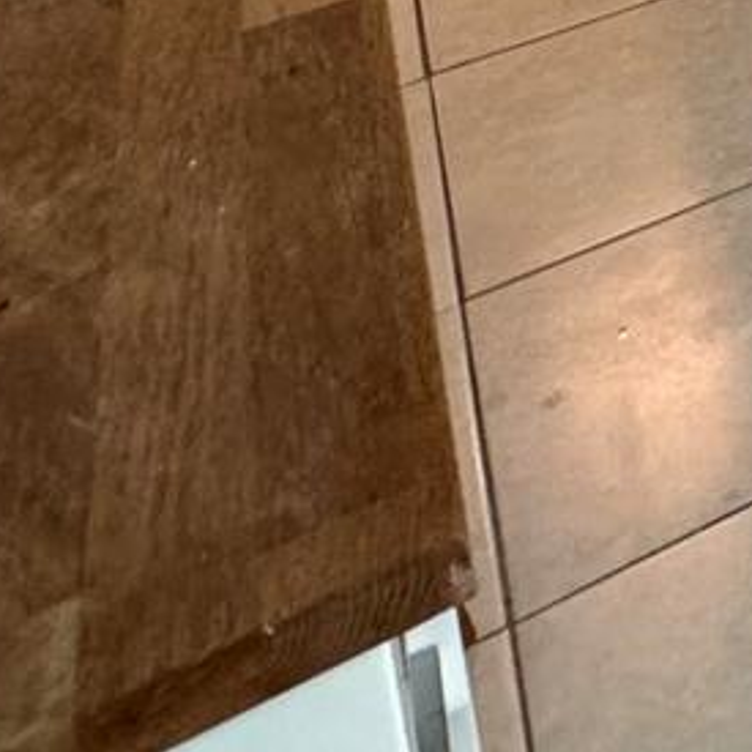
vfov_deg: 17.7
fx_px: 1770
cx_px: 1756
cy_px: -711
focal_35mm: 72
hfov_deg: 15.2
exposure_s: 1/120
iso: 320
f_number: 2.2
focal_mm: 2.22
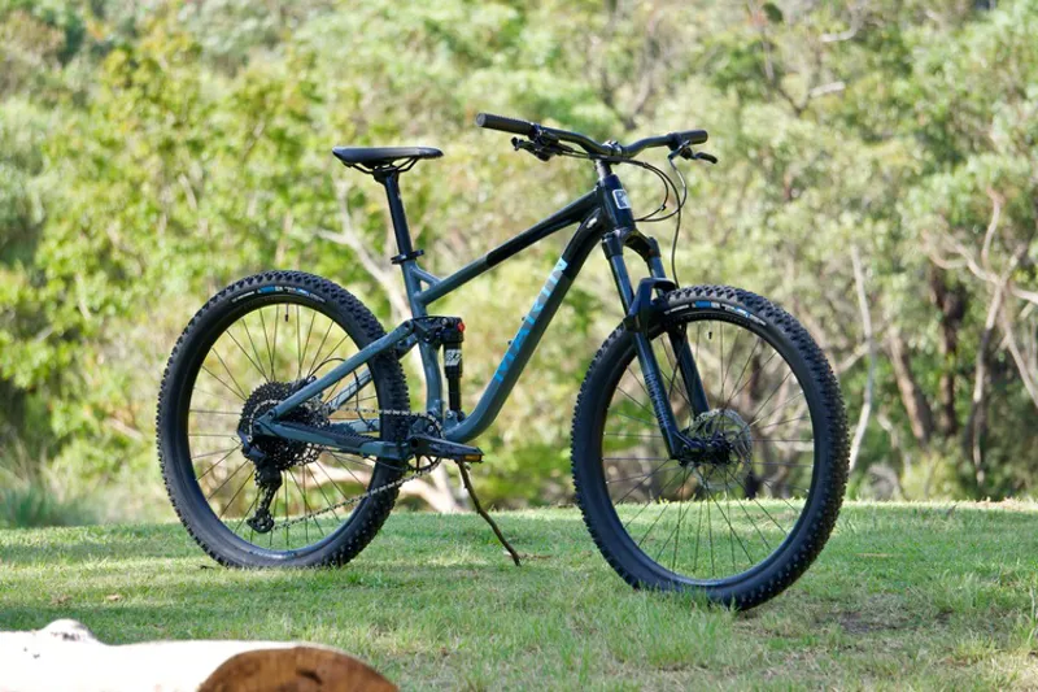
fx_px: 6270
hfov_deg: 9.5
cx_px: 519
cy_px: 346
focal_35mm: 218
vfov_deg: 6.3
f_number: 5.6
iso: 160
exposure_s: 1/160
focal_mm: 145
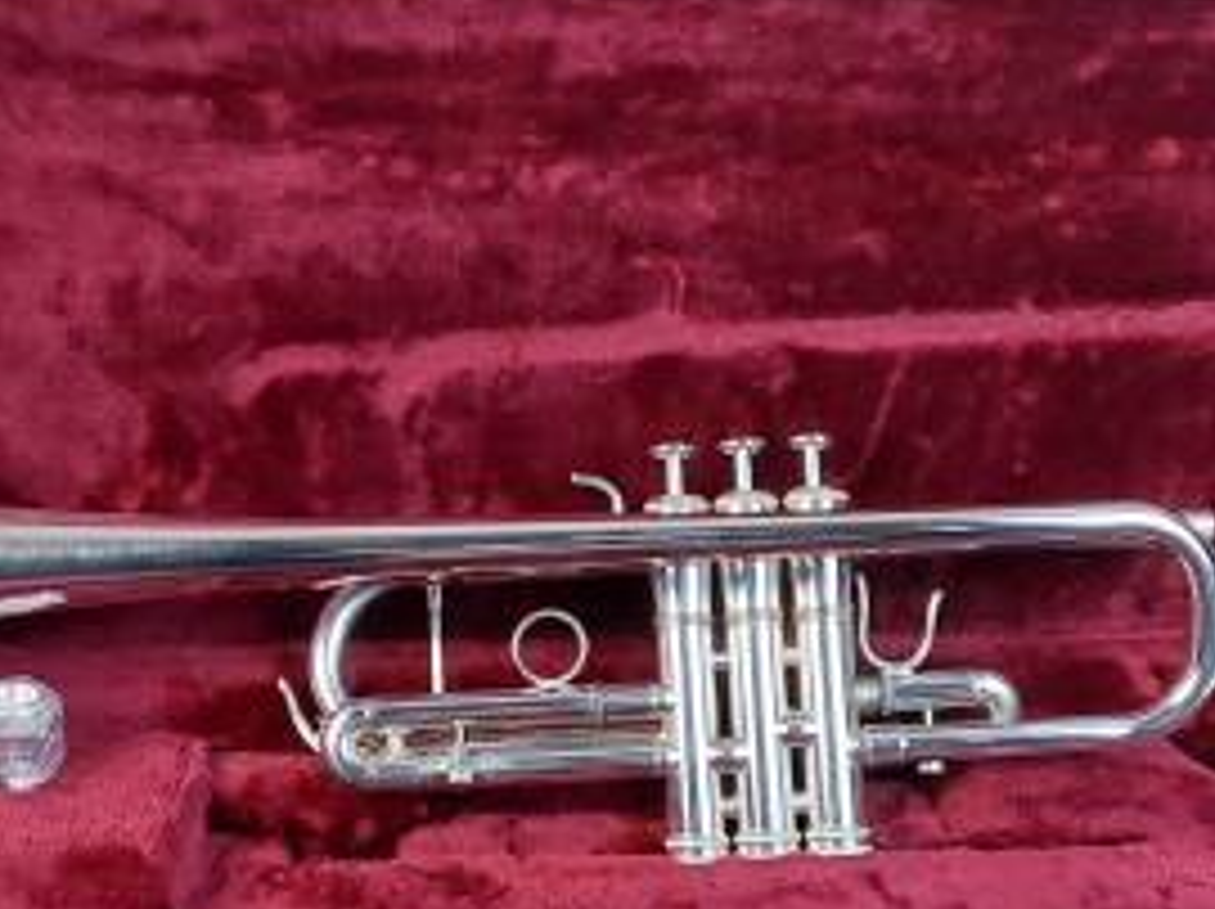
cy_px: 688
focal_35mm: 54
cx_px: 590
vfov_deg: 26.6
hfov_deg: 35.6
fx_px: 1894
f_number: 1.9
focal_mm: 2.91
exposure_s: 1/60
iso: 160
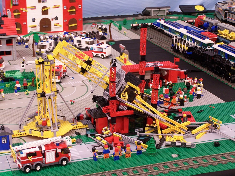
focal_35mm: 75
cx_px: 118
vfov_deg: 19.6
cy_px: 88
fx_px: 509
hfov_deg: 26.0
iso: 80
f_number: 3.2
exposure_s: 1/2
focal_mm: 12.4
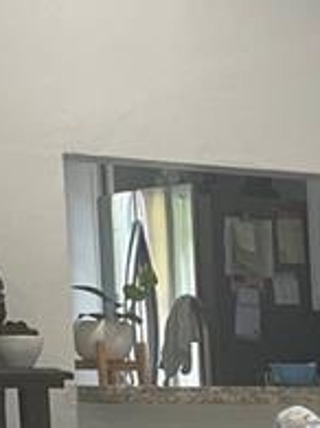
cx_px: 837
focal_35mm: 160
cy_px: 702
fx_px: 1974
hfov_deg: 8.3
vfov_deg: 11.7
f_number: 1.6
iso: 80
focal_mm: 4.2
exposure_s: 1/60
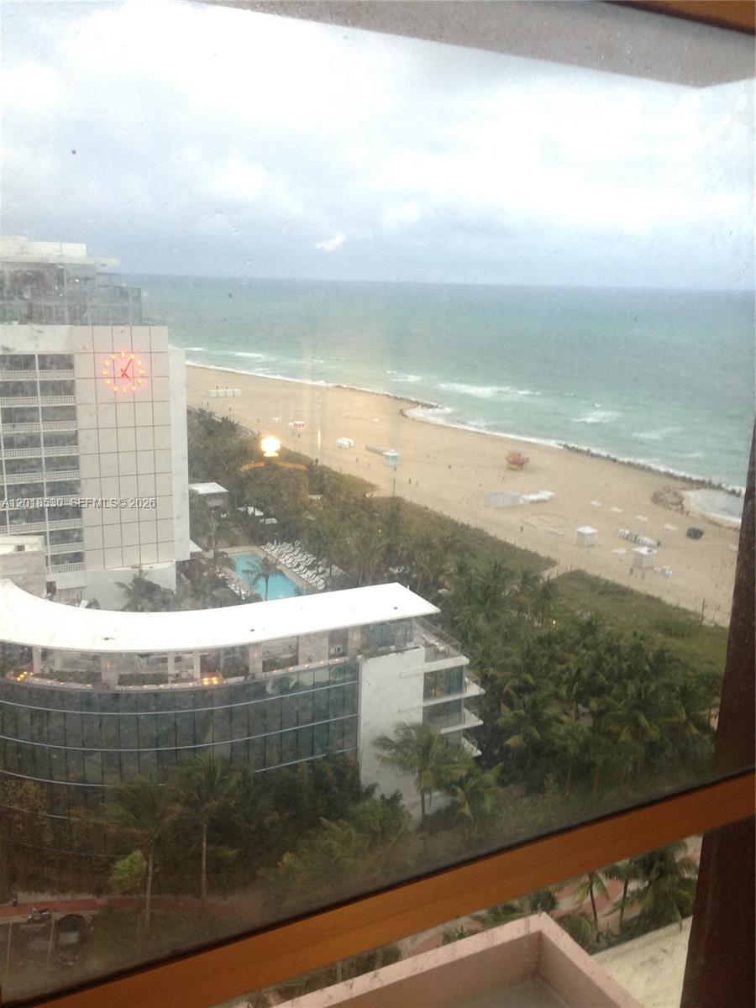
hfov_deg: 42.9
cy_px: 504
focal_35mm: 33
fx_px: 961
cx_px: 378
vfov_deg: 55.4
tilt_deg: -11.4
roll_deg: -1.1
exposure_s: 1/20
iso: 125
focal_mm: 4.12
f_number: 2.4
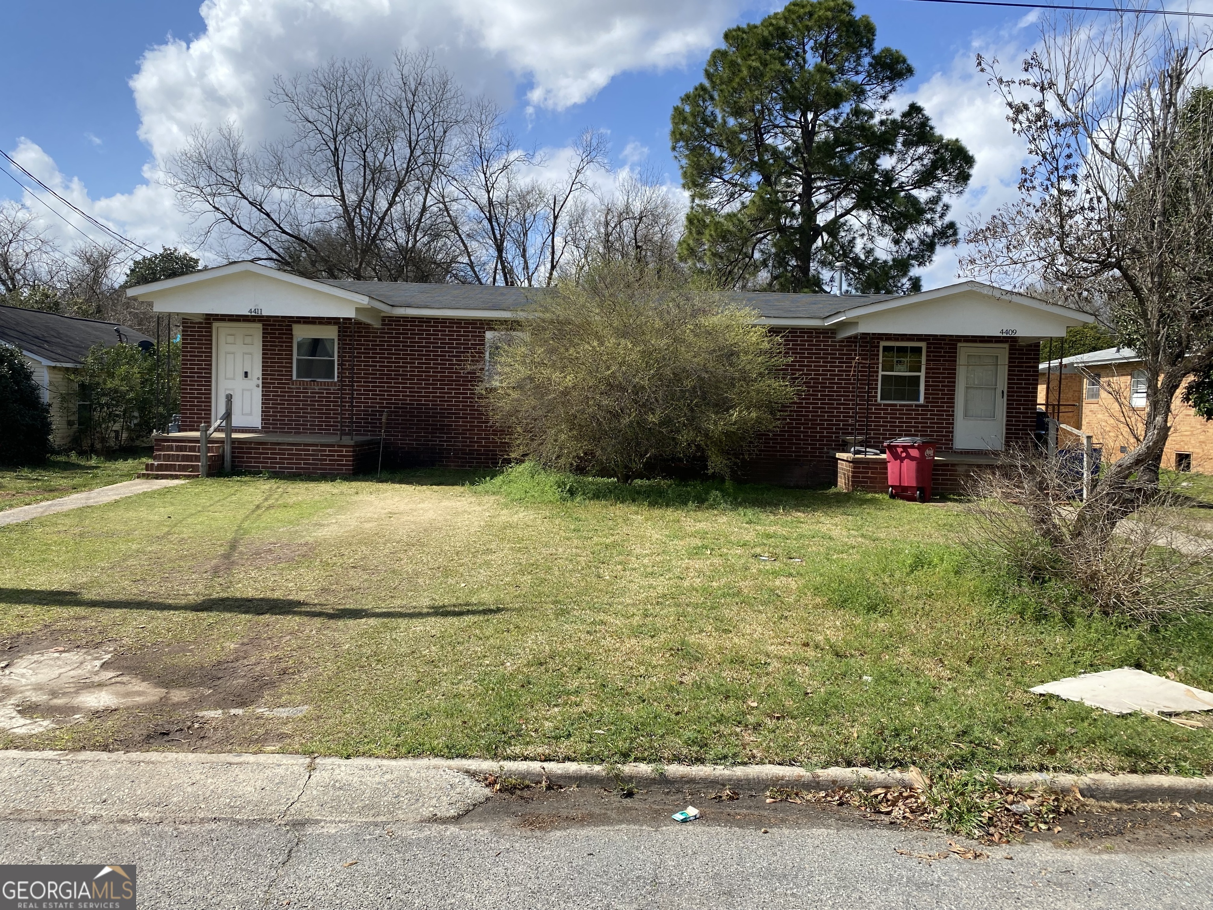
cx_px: 606
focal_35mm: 26
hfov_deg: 67.3
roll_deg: -1.5
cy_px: 455
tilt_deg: -2.4
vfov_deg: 53.1
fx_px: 911
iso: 32
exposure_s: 1/2066
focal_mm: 4.25
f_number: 1.8
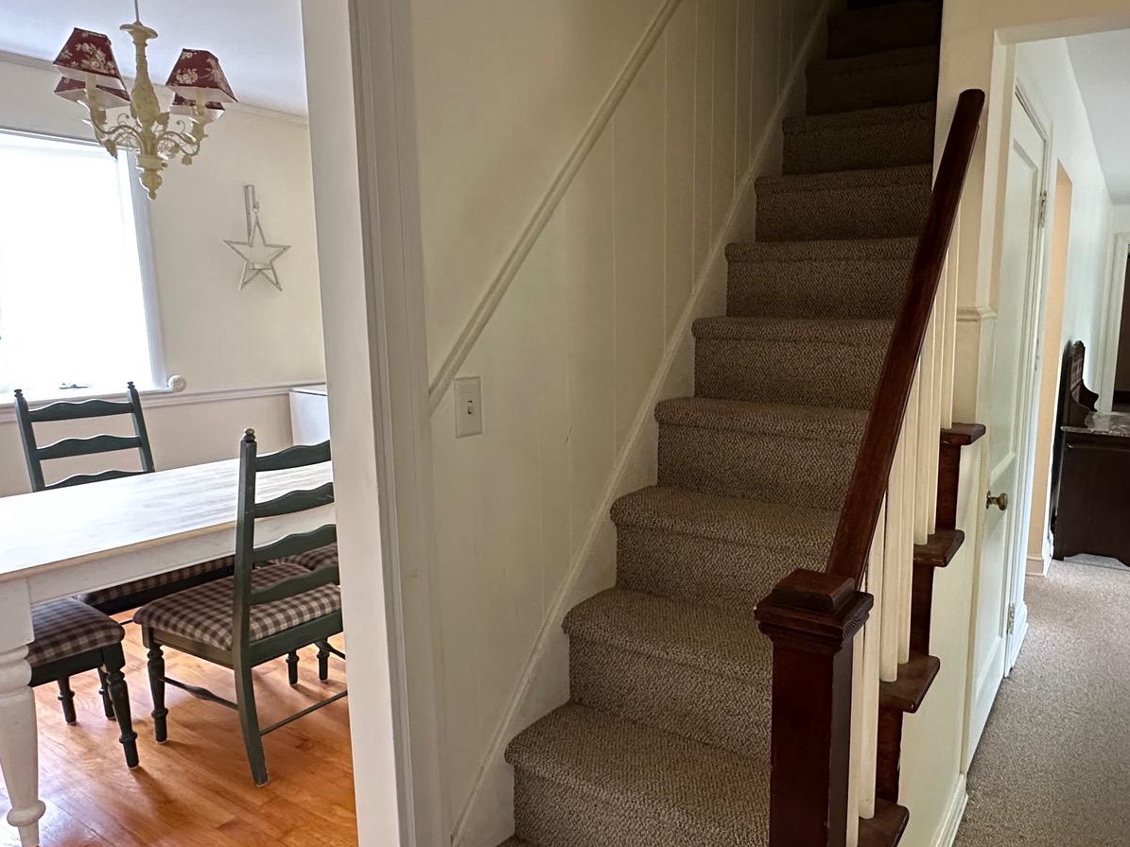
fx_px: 783
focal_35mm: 24
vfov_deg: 56.8
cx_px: 703
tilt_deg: -8.6
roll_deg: -0.6
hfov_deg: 70.5
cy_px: 426
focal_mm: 2.22
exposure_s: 1/60
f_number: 2.2
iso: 500
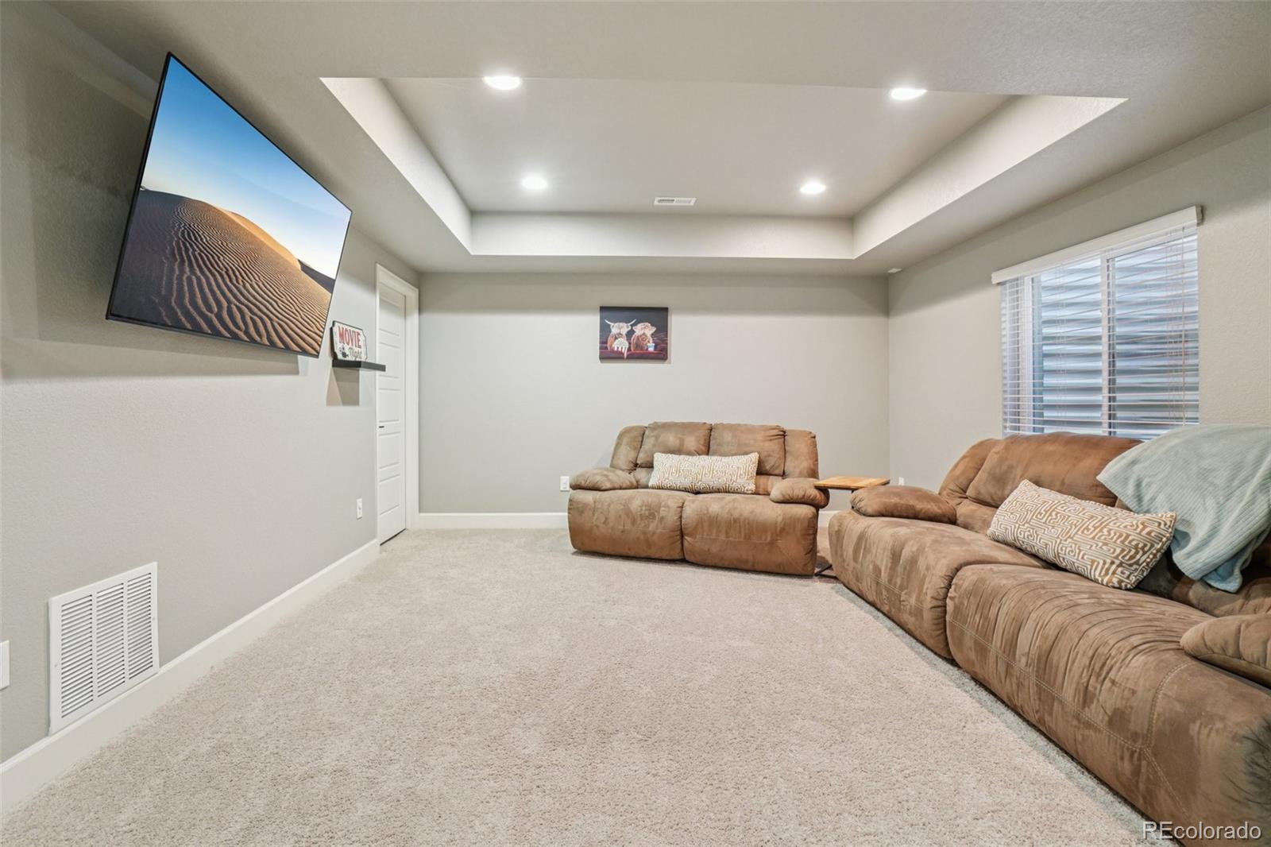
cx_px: 636
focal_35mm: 15
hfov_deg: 100.4
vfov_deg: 77.3
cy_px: 424
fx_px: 529
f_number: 8
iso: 400
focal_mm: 10
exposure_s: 1/3.33
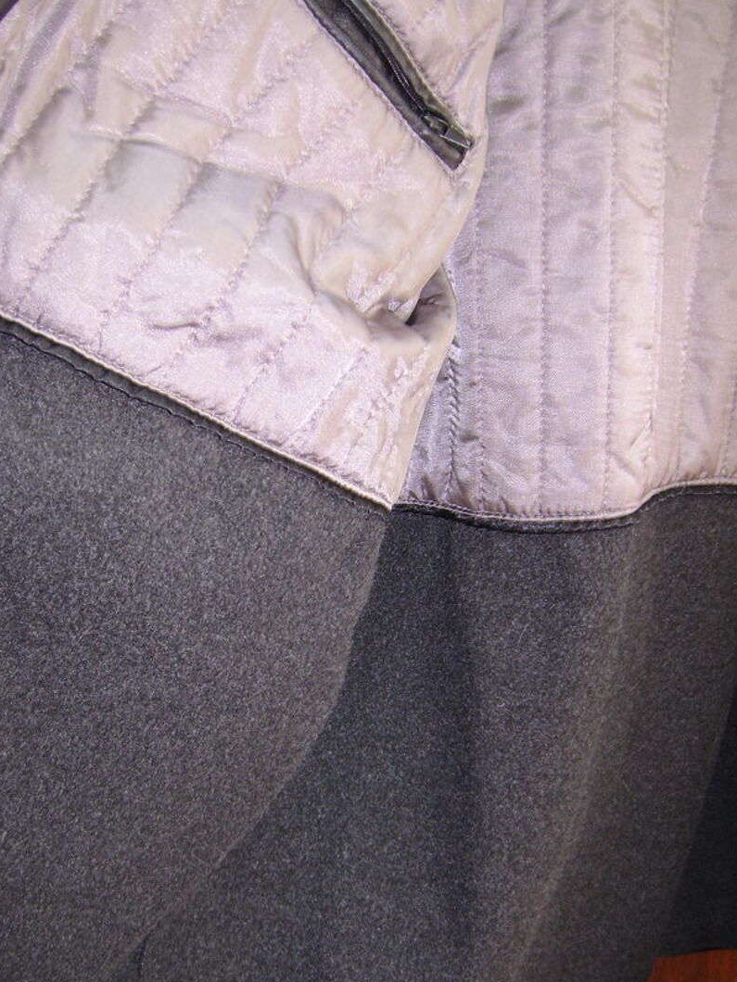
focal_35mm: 44
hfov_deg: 32.8
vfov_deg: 42.9
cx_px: 294
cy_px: 551
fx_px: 1249
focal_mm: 5.95
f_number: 2.8
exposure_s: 1/30
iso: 50
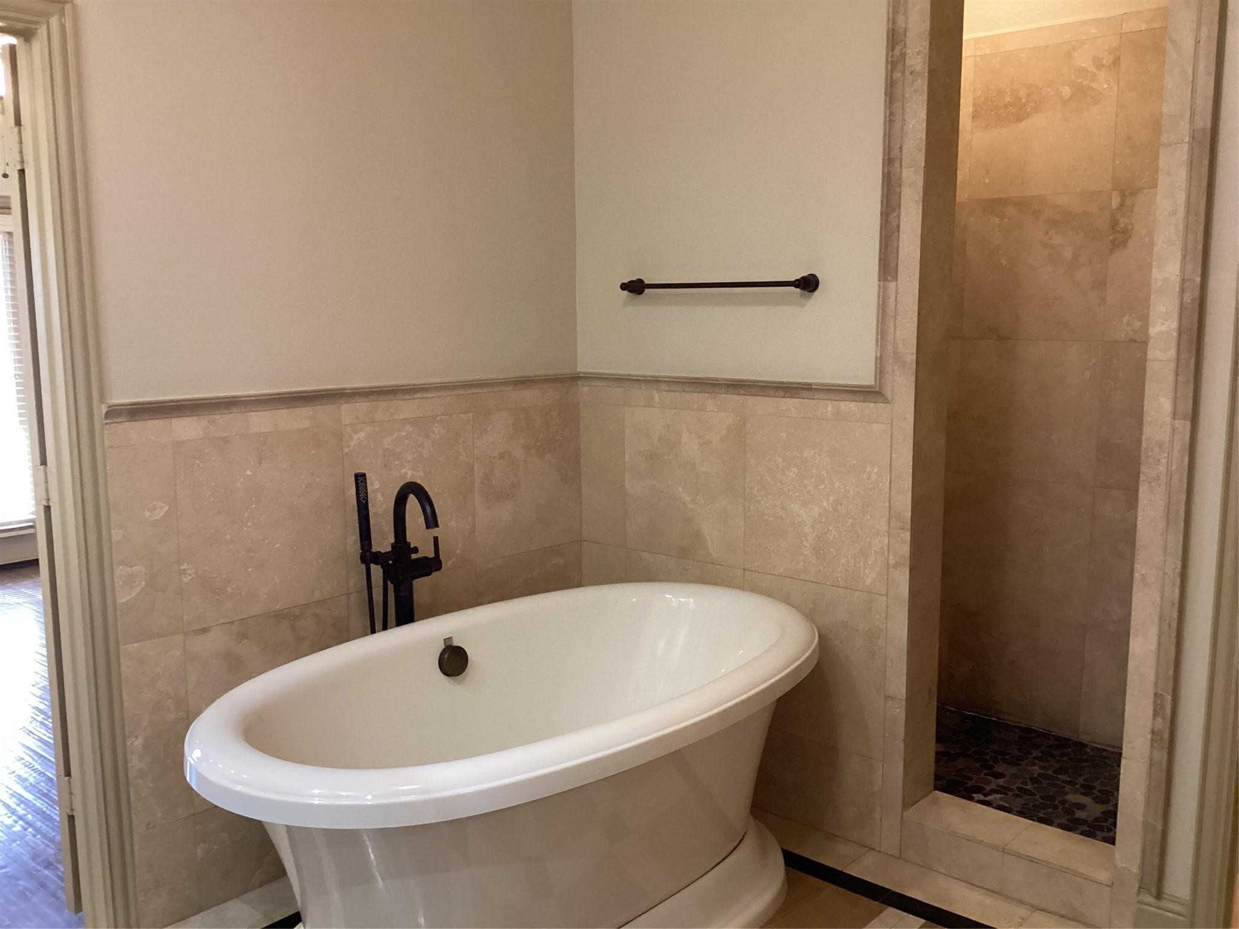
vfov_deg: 45.4
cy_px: 464
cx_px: 620
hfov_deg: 58.4
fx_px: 1110
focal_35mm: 31
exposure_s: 1/40
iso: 320
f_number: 2.4
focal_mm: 3.3
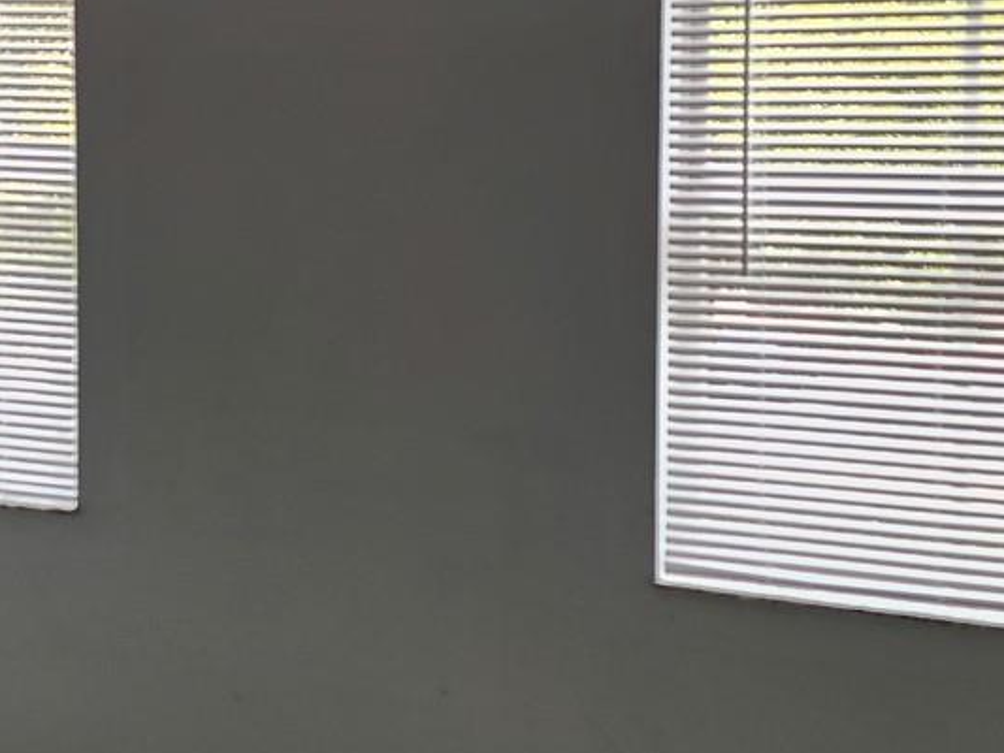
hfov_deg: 28.0
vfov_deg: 21.2
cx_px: 343
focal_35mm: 69
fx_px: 2002
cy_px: 209
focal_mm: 6.4
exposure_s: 1/180
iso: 32
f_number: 1.8
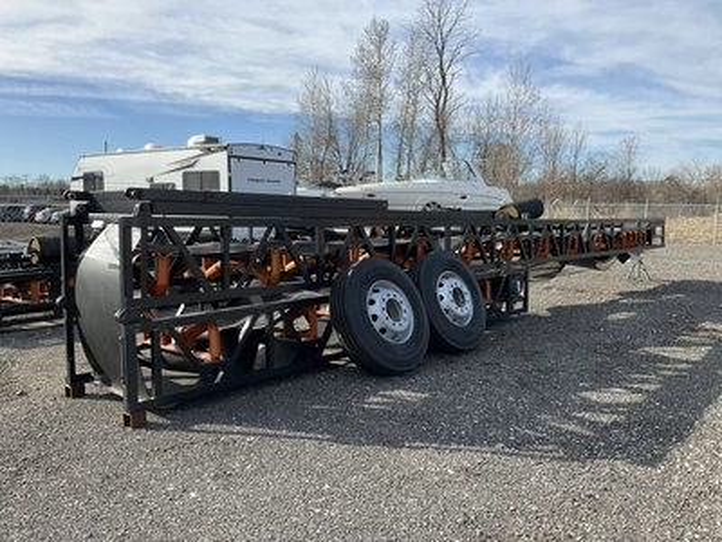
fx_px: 605
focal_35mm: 29
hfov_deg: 61.7
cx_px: 361
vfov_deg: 48.2
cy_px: 271
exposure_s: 1/1221
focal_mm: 3
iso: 25
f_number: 1.8
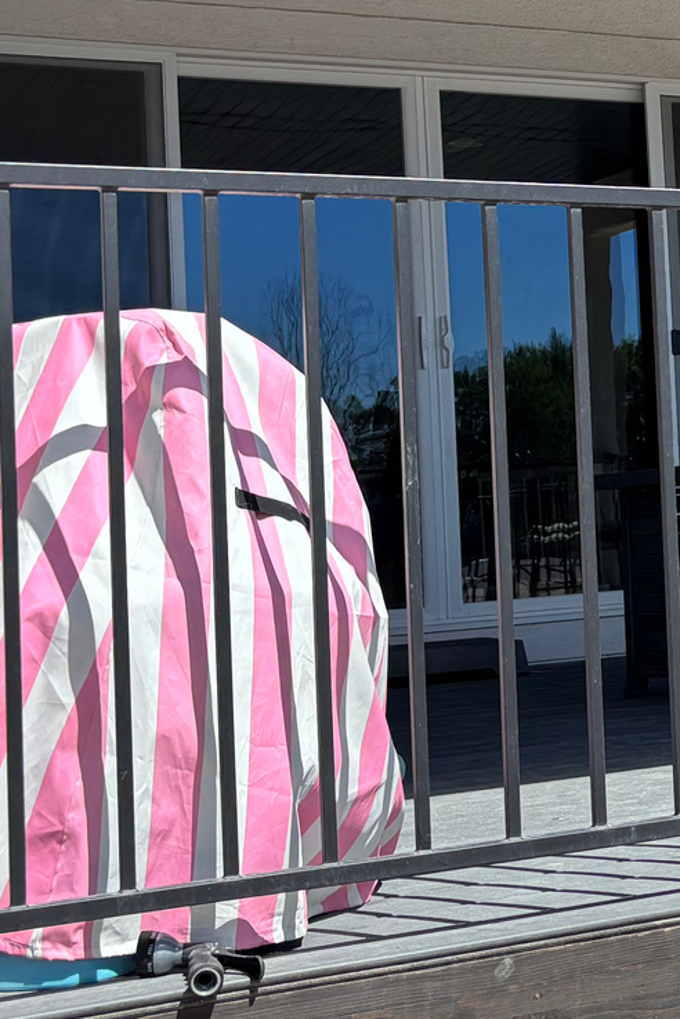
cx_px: 1031
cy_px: 356
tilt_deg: +3.9
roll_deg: +2.1
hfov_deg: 16.5
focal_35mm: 75
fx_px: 2125
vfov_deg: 26.9
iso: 50
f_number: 1.6
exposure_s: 1/2288
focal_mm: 5.96
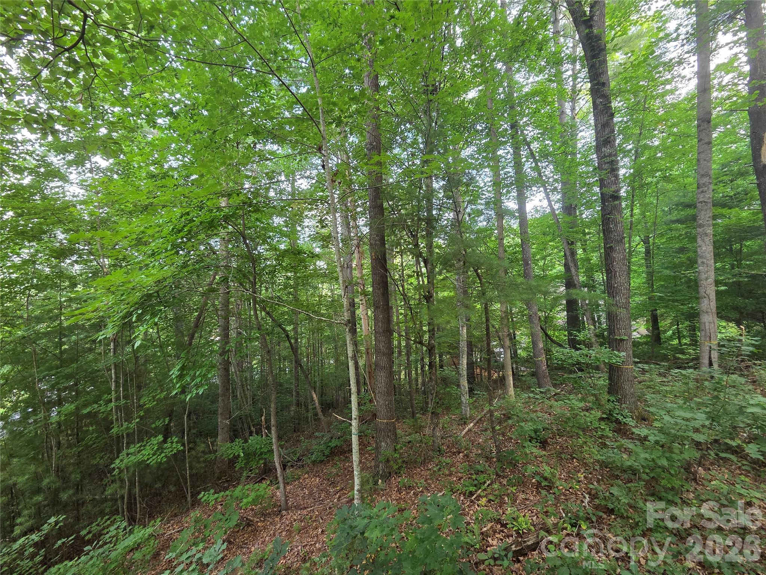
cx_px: 383
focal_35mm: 13
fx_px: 288
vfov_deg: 89.9
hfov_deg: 106.2
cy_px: 288
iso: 250
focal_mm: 2.2
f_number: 2.2
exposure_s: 1/120
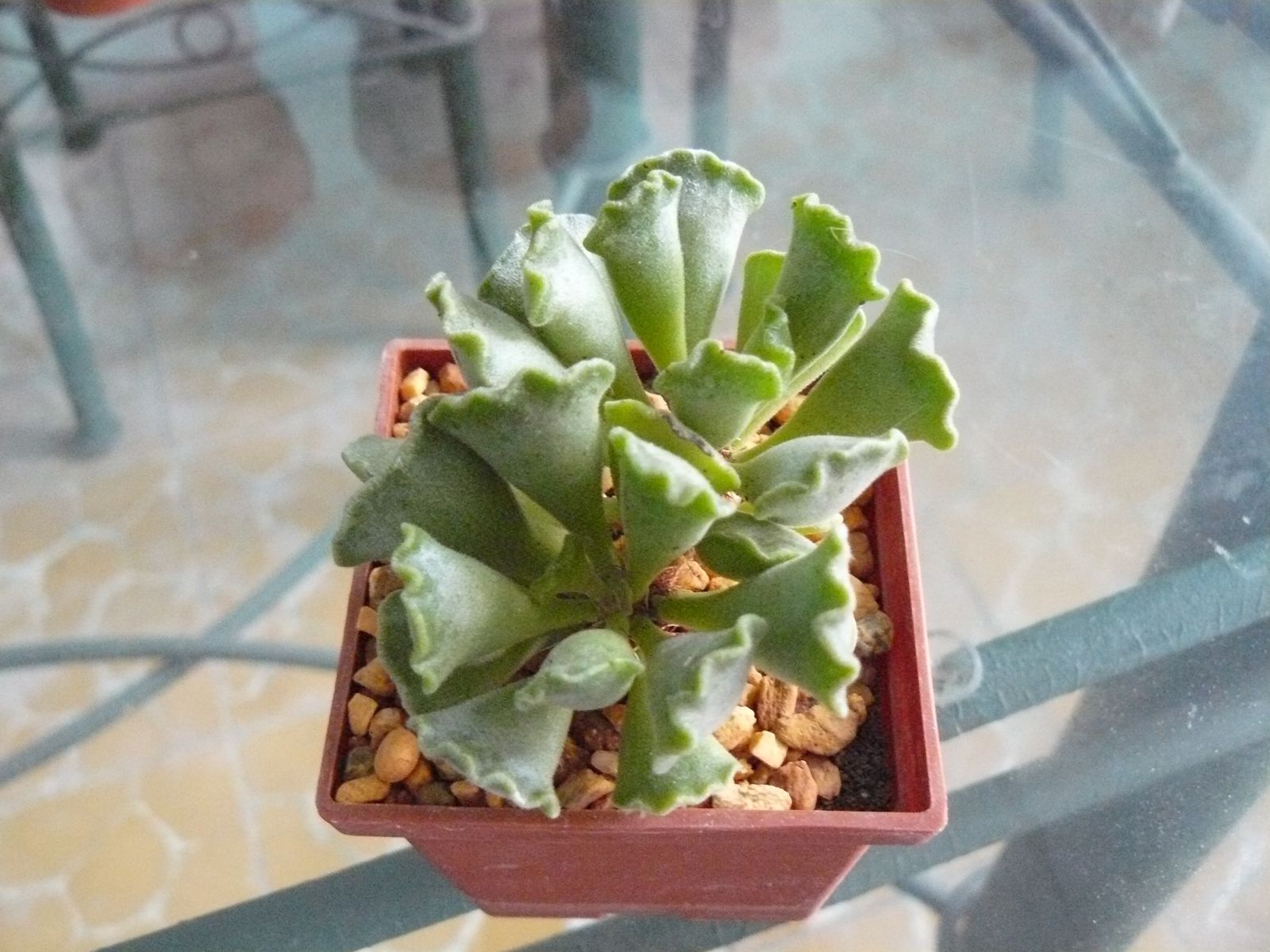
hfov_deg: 51.4
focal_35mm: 36
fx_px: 1321
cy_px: 476
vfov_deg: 39.7
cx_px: 635
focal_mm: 6
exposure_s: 1/13
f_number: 2.8
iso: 800
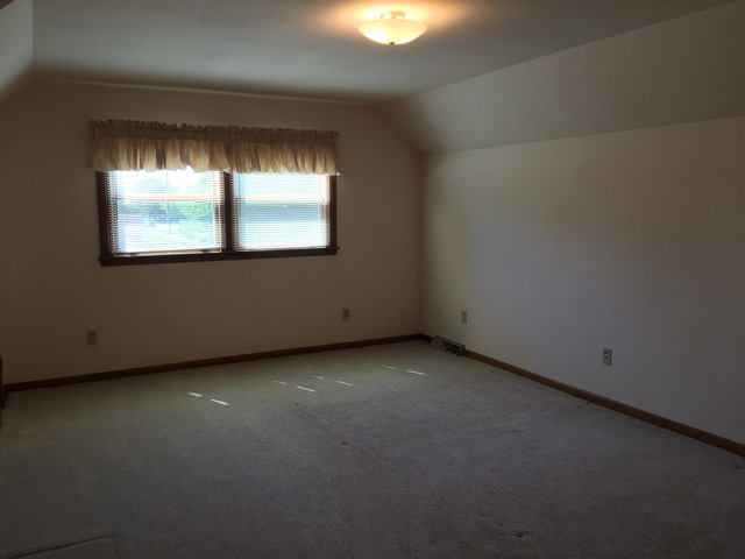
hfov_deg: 61.7
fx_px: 624
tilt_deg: -7.6
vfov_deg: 48.2
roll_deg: -0.6
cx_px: 372
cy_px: 280
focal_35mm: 29
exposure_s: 1/60
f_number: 2.2
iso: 32
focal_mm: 4.15
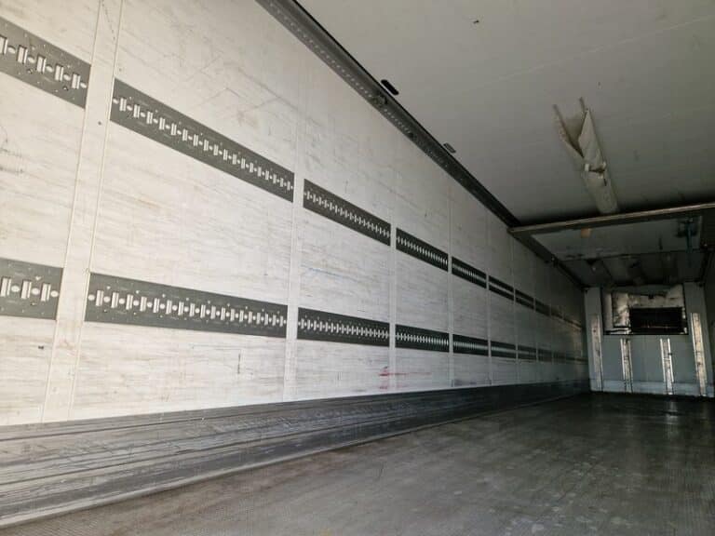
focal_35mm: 23
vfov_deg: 58.9
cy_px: 268
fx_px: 475
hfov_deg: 73.9
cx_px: 358
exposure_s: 1/407
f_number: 1.8
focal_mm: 5.4
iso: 50
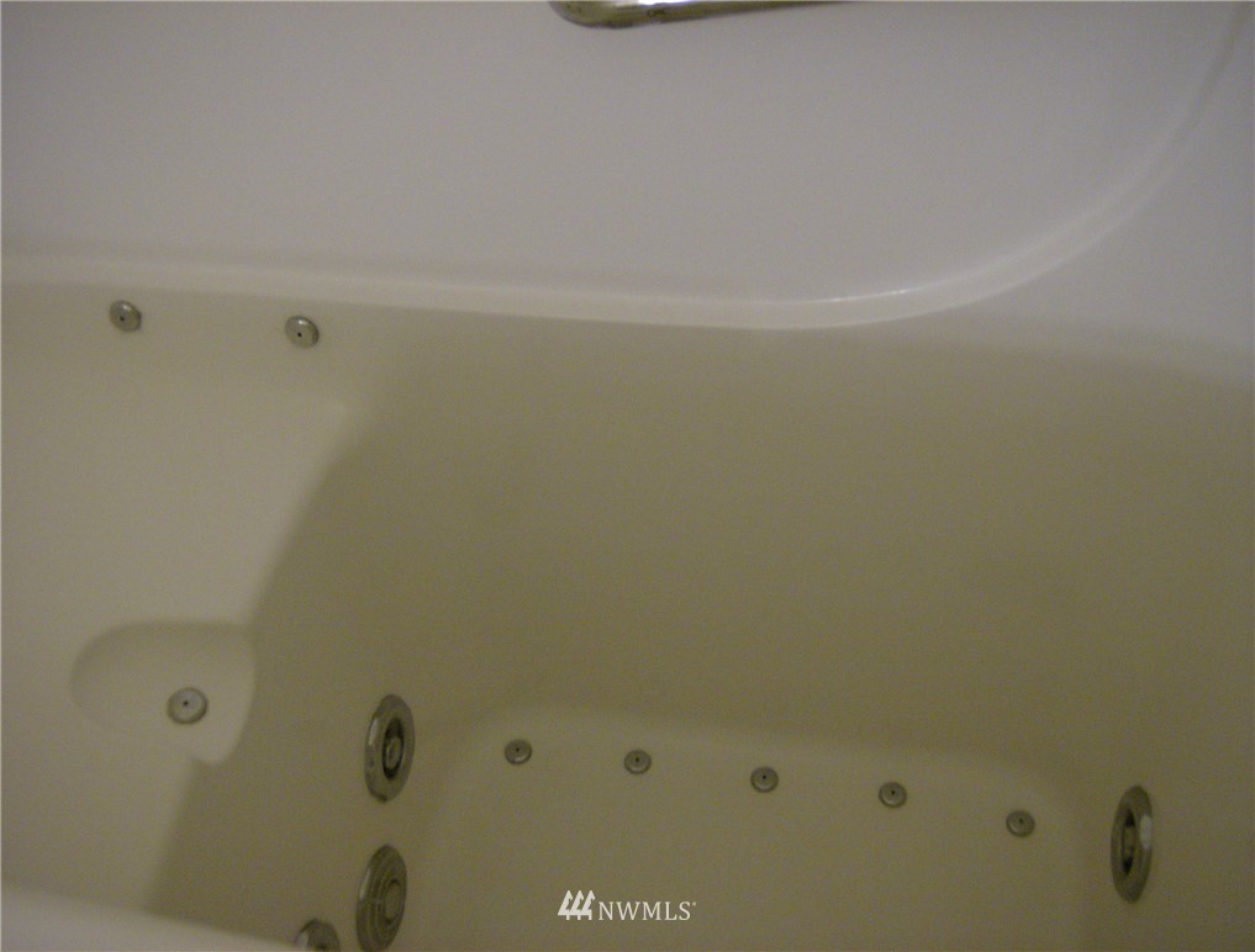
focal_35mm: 36
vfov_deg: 39.9
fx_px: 1311
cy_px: 476
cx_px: 628
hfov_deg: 51.2
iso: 200
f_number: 2.8
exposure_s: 1/36.6
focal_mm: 6
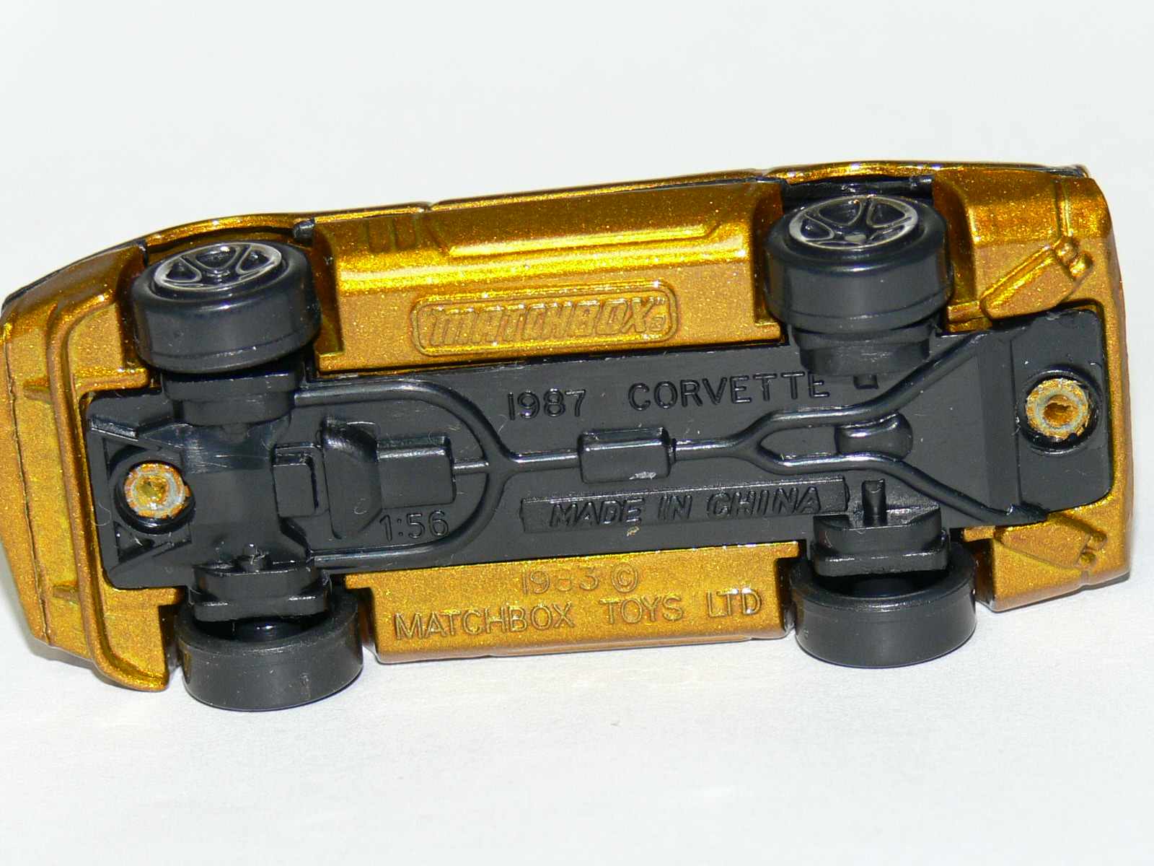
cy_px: 433
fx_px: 6301
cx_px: 577
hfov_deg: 10.5
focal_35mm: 189
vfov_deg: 7.9
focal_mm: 25.2
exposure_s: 1/30
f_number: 4
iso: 100
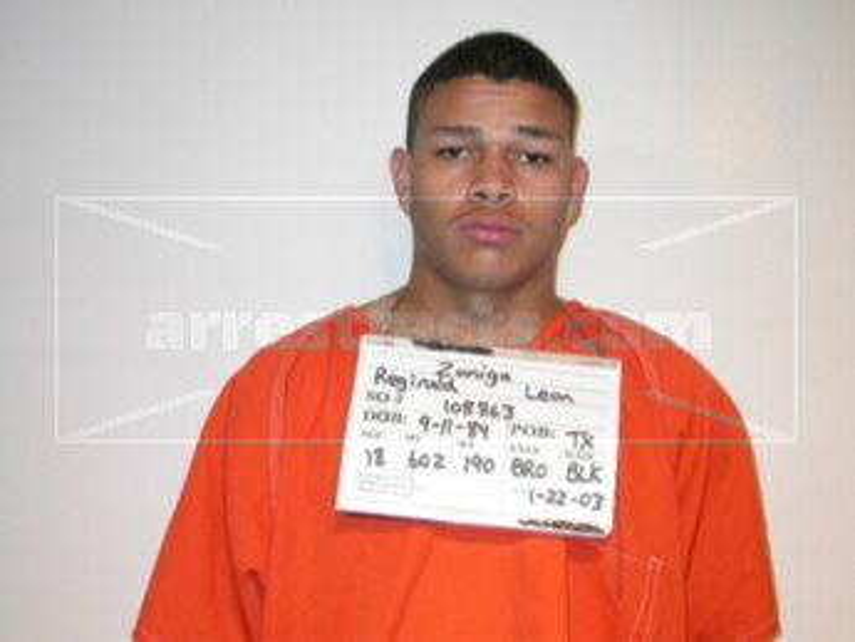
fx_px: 1384
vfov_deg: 26.1
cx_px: 428
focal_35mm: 56
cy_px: 321
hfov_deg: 34.3
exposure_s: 1/60.3
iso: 100
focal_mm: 11.6
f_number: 3
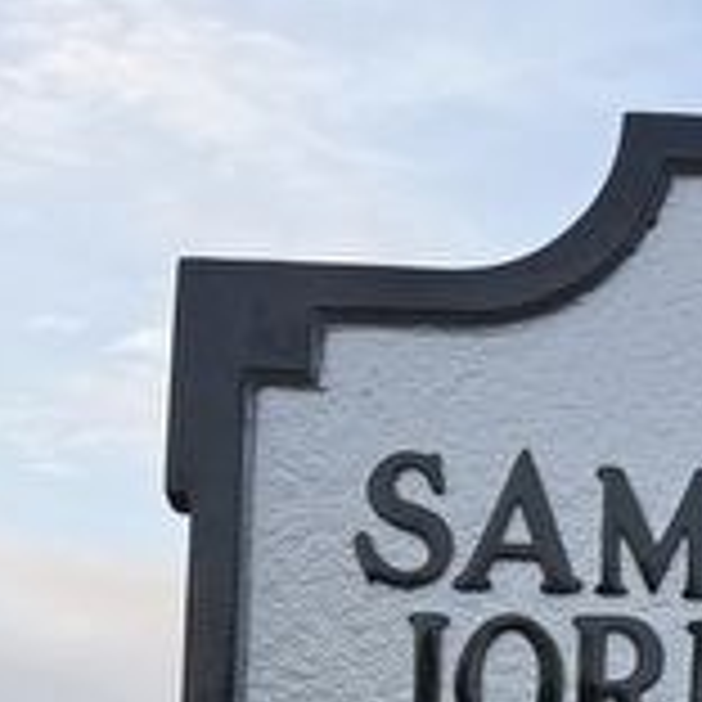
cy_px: 976
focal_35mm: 109
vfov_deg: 15.1
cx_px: 1134
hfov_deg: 14.6
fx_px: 2501
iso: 80
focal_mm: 6.76
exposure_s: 1/728
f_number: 1.78
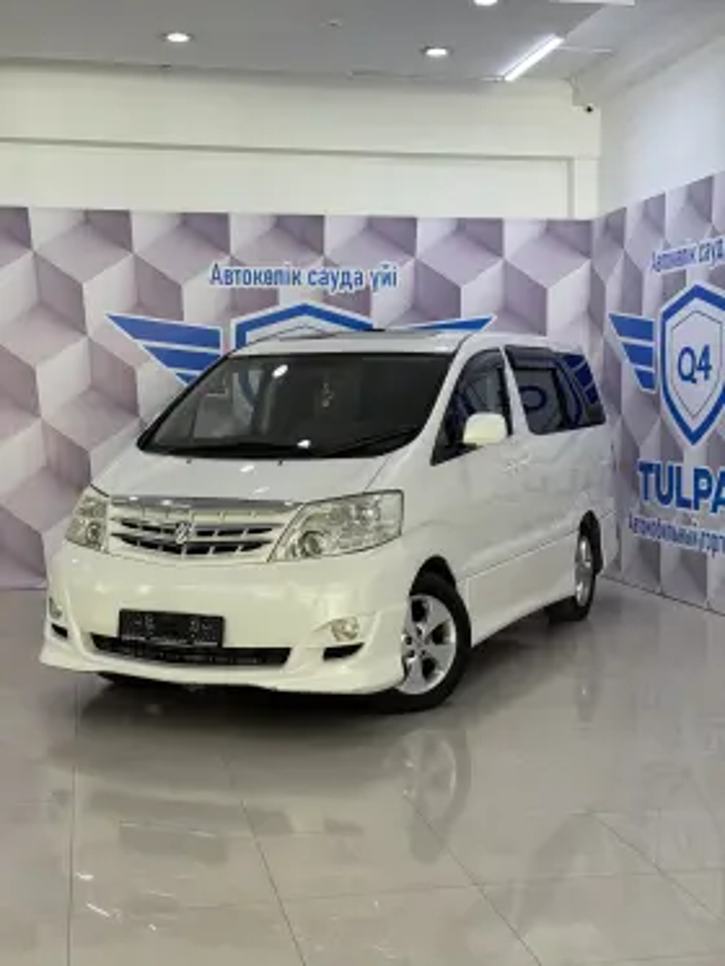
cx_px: 362
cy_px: 483
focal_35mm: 48
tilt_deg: -3.2
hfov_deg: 30.3
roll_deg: +0.4
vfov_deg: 39.6
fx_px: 1340
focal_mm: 6.76
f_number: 1.78
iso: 100
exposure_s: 1/100
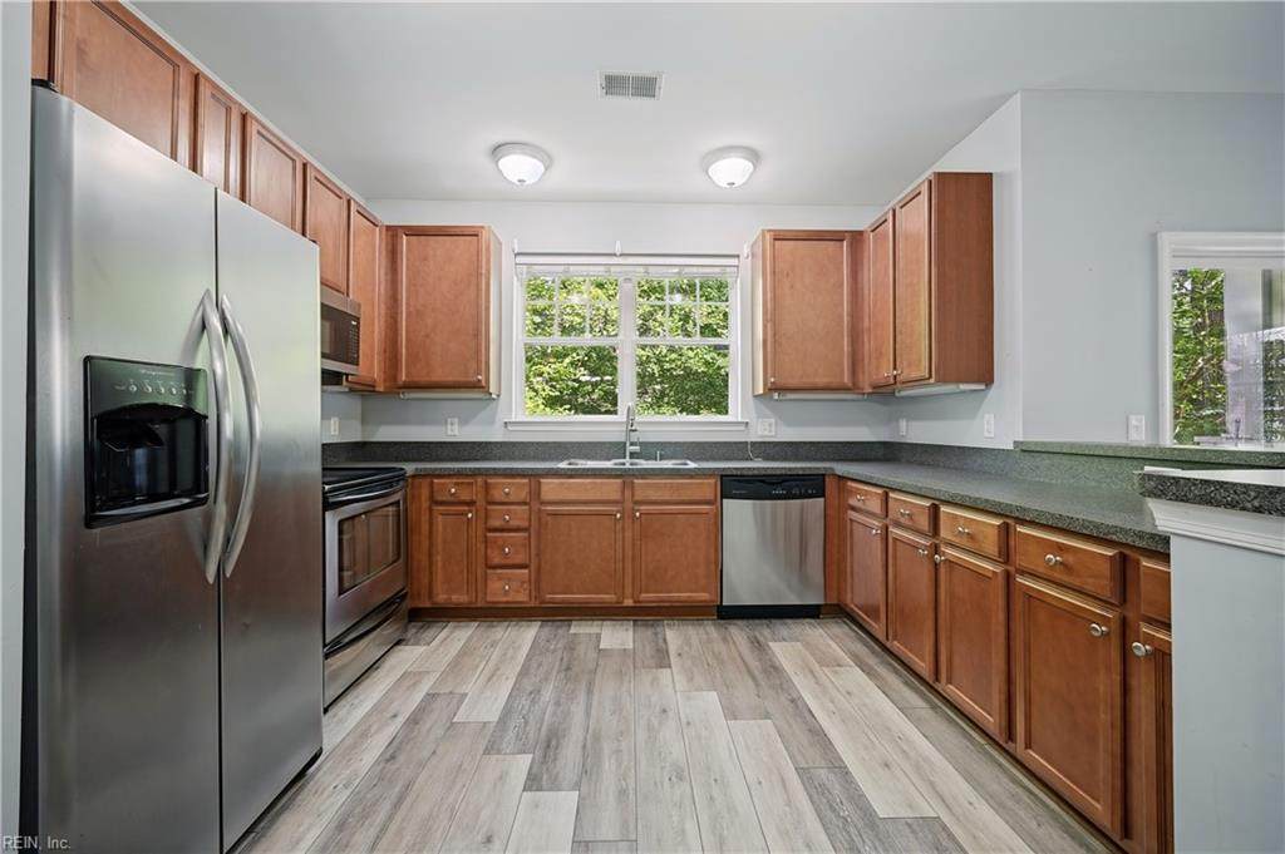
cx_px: 642
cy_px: 427
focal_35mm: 14
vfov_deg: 83.2
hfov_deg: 106.3
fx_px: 481
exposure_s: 1/2
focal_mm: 9
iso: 250
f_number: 8
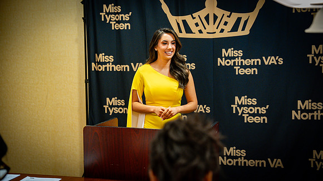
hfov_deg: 38.9
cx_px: 162
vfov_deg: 22.4
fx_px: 457
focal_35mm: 53
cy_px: 90
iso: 1600
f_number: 2.8
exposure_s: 1/125
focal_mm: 51
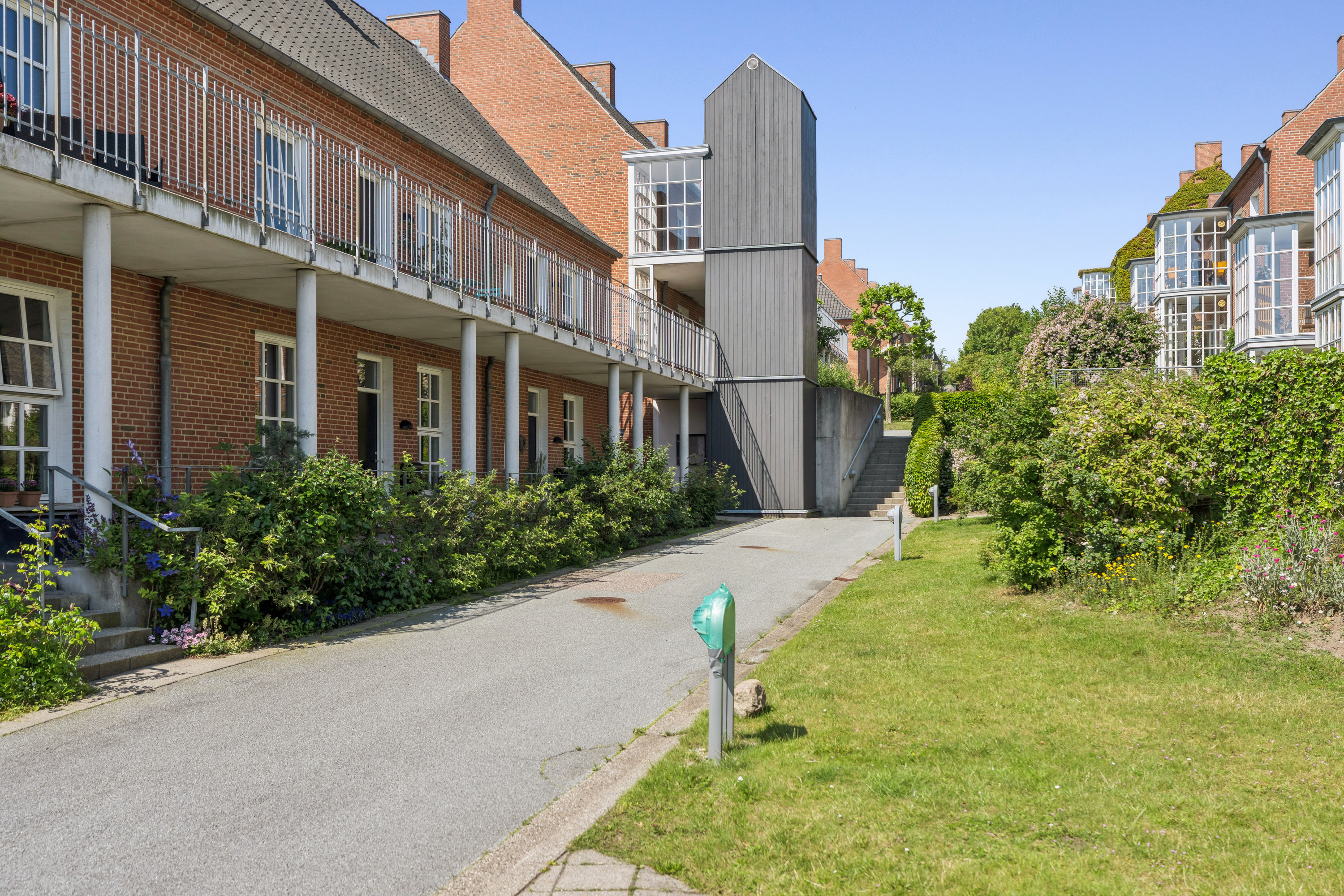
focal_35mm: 32
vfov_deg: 41.1
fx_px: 1195
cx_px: 672
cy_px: 448
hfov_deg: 58.7
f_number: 4
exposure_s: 1/2500
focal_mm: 32
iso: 200
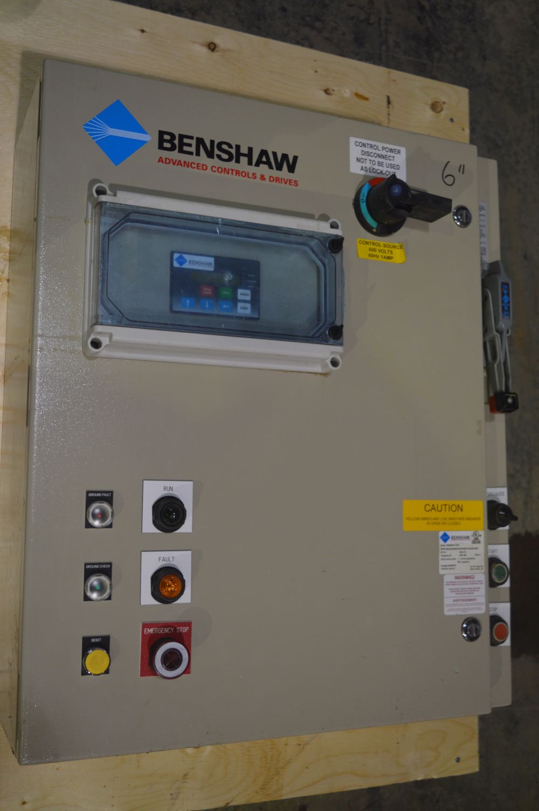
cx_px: 270
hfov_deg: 35.4
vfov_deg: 51.3
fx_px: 844
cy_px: 406
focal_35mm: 38
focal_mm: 25
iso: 400
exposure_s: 1/40
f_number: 4
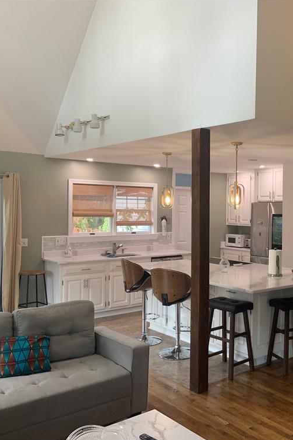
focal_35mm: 37
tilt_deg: -0.8
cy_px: 223
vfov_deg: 51.9
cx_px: 248
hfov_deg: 34.5
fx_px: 451
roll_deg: -1.1
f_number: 1.8
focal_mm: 4.25
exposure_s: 1/60
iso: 80
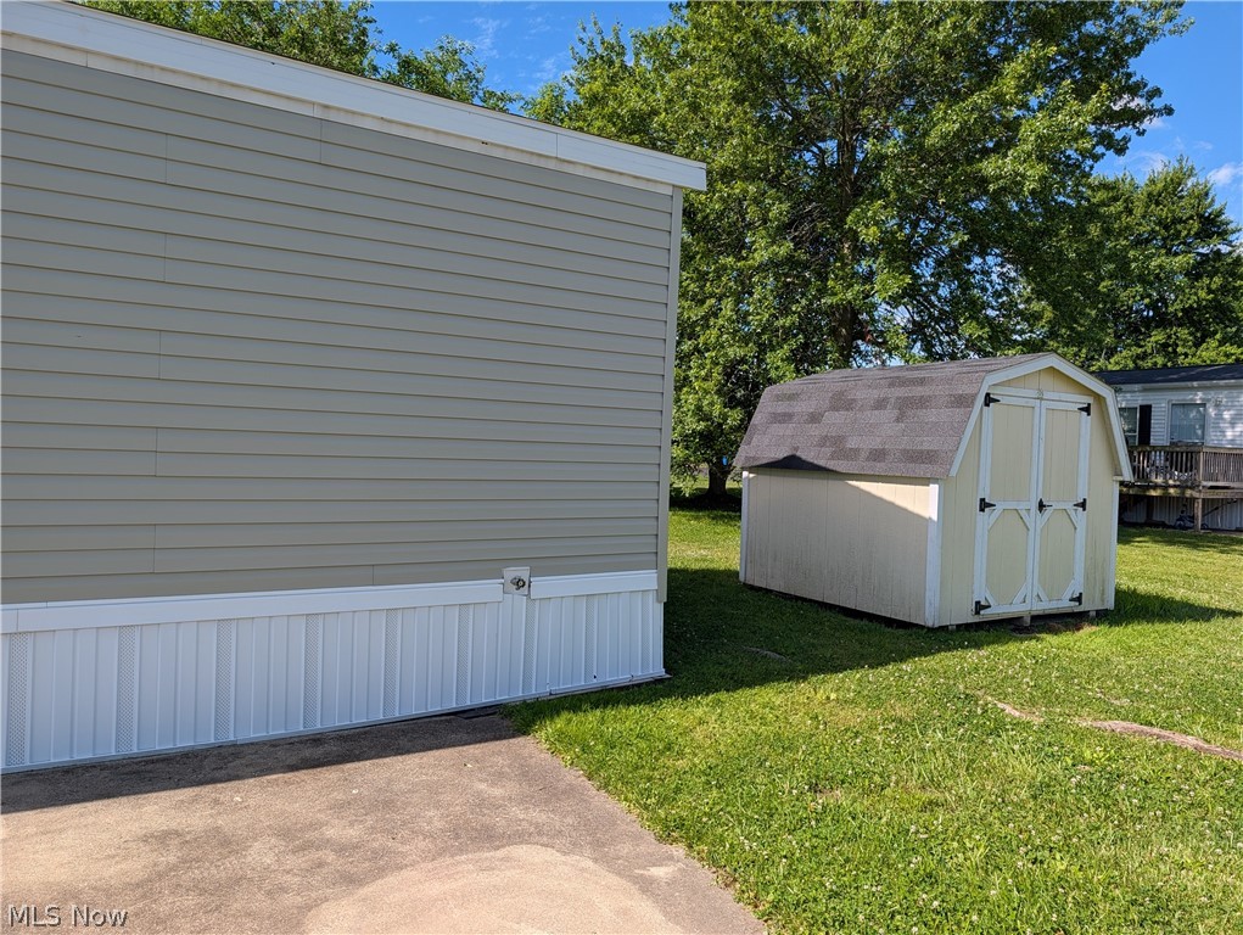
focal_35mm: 24
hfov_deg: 71.5
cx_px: 622
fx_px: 863
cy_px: 468
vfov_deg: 56.9
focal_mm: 6.9
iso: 20
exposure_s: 1/7194
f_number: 1.68
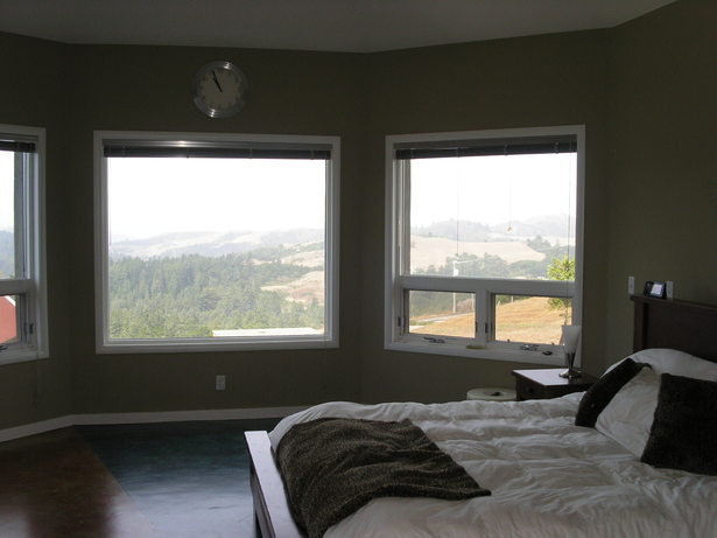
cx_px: 358
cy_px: 269
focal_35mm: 38
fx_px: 787
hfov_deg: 49.0
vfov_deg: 37.7
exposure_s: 1/180
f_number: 5.6
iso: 100
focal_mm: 7.8
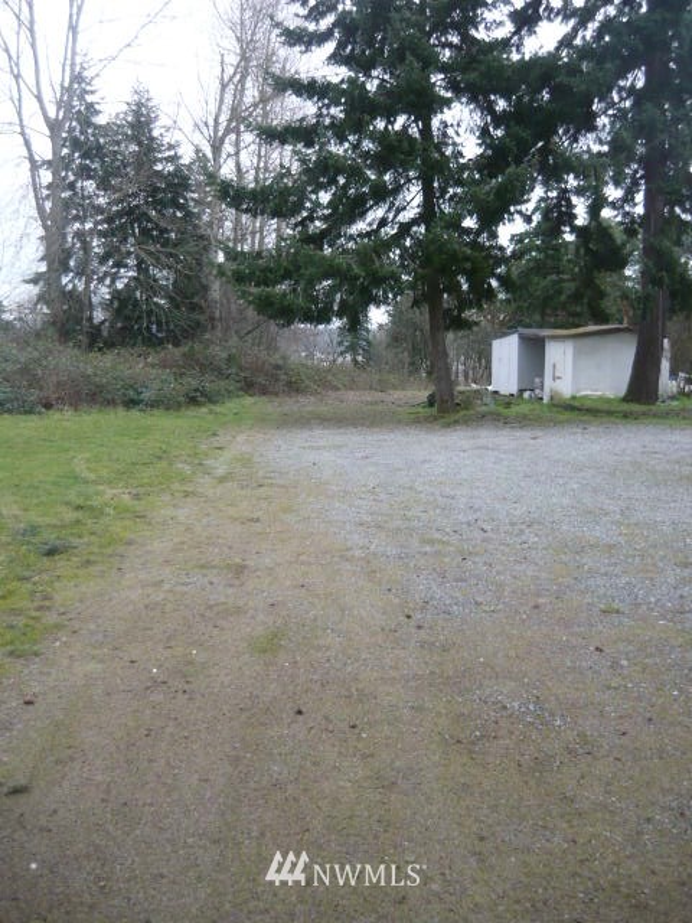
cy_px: 462
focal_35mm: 33
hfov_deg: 42.9
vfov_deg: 55.4
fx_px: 880
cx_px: 346
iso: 200
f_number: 2.8
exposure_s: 1/125
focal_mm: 5.5
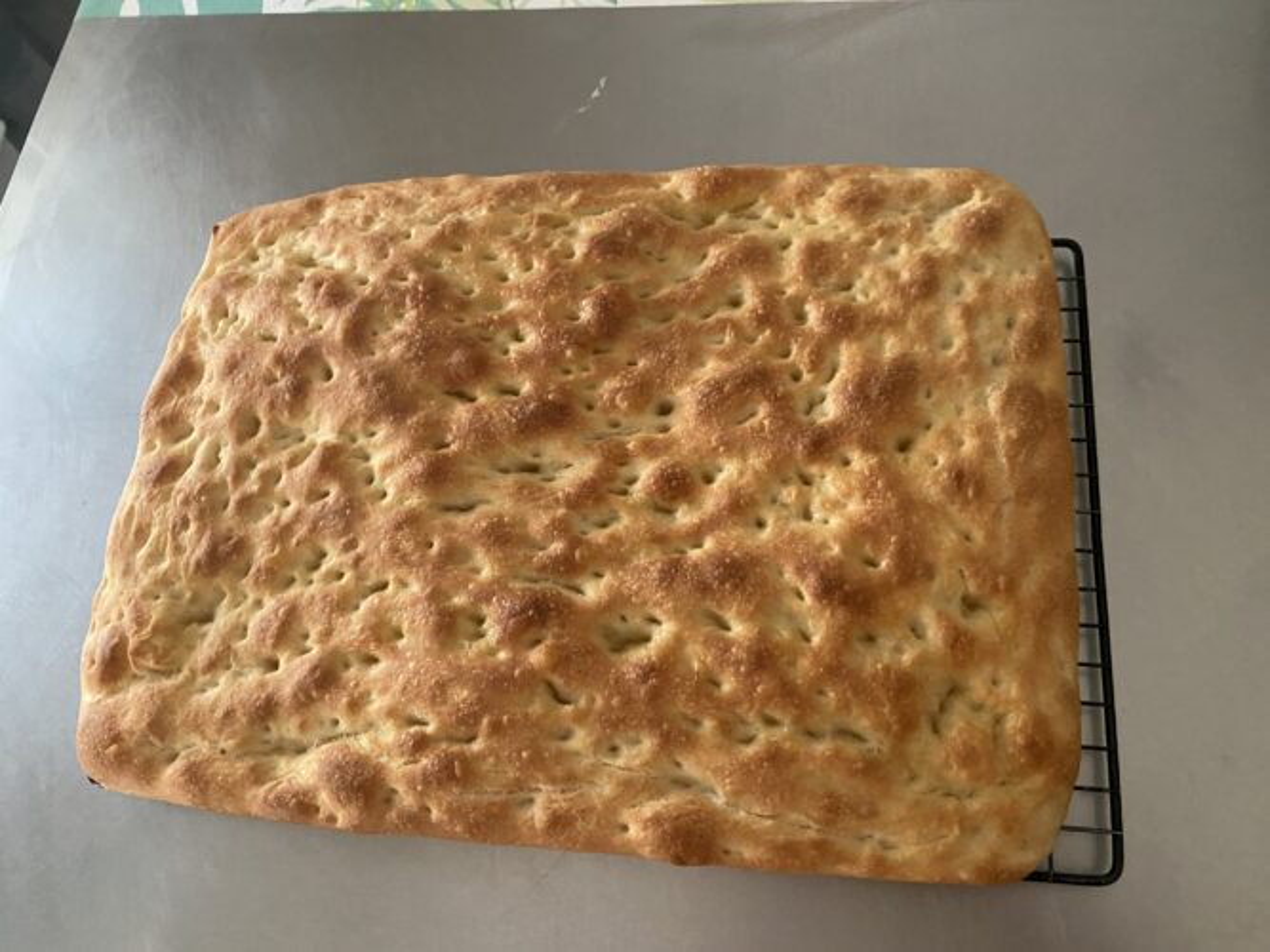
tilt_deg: -69.9
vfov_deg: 53.0
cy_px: 476
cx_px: 635
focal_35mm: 26
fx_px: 954
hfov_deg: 67.3
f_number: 1.8
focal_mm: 4.25
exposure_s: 1/42
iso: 500
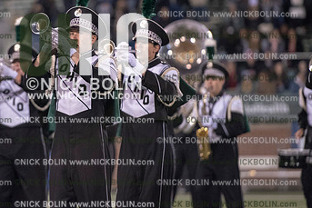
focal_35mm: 338
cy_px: 57
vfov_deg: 4.1
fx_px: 2930
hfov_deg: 6.1
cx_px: 84
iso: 5000
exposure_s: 1/1250
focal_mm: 200
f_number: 3.2
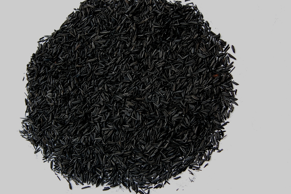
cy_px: 91
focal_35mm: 61
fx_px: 489
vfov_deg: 22.4
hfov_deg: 33.1
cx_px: 130
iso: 200
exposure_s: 1/40
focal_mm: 35
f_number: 8
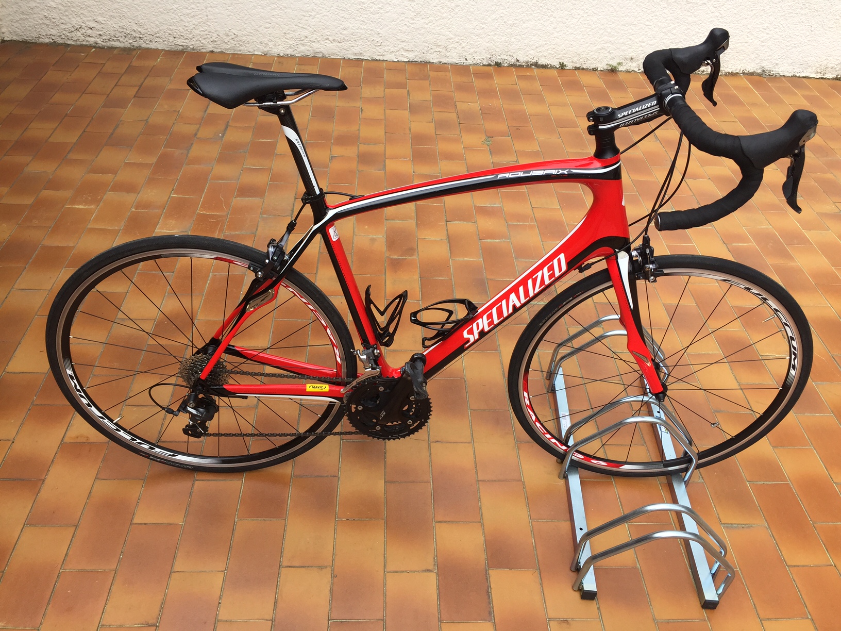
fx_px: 705
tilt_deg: -39.0
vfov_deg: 48.2
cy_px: 316
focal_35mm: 29
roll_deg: -3.4
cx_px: 420
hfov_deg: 61.7
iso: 32
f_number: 2.2
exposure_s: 1/416
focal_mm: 4.15
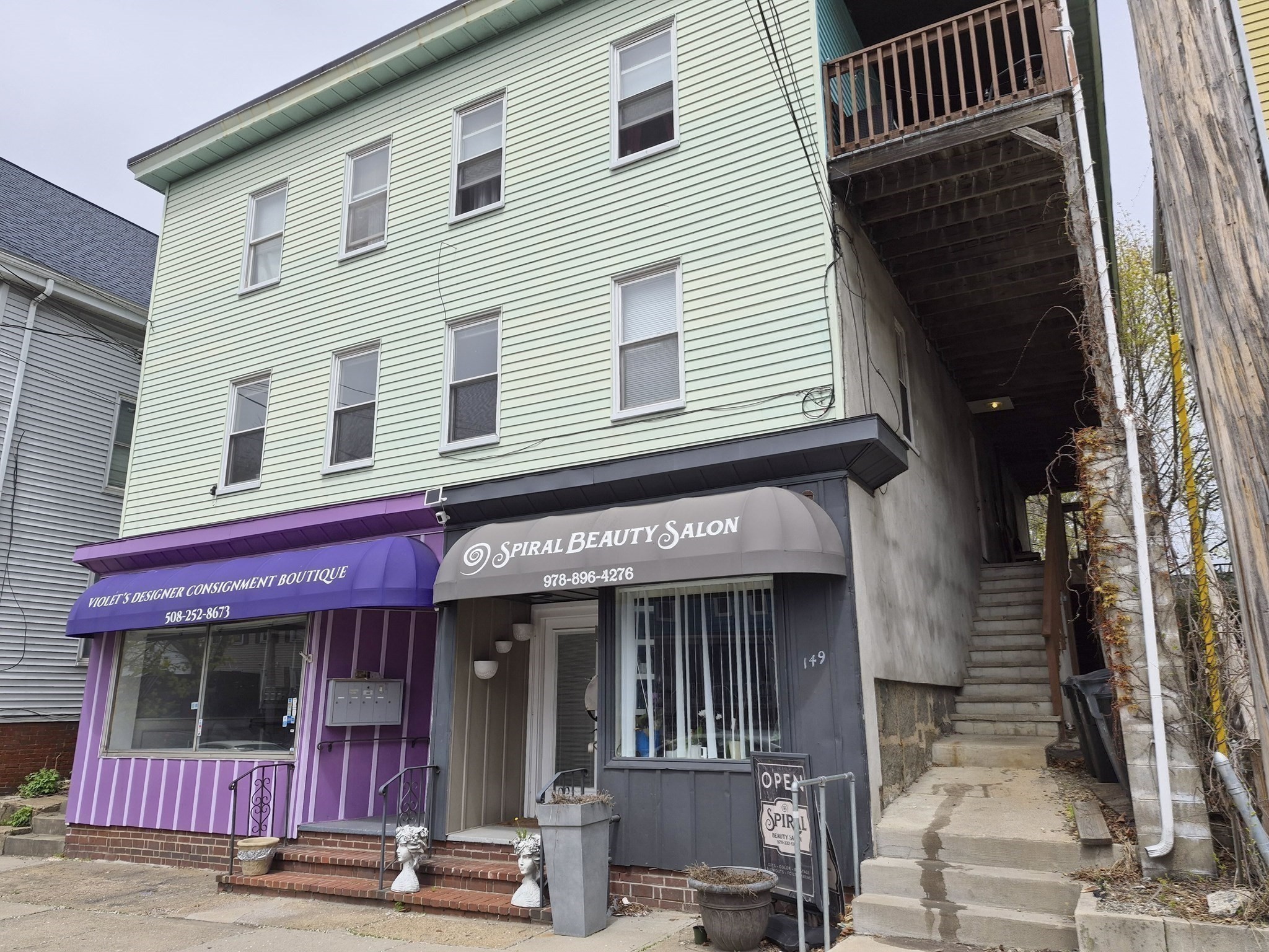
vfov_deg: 58.9
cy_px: 476
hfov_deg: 73.9
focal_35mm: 23
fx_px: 843
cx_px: 634
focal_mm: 5.4
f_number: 1.8
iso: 80
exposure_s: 1/7056
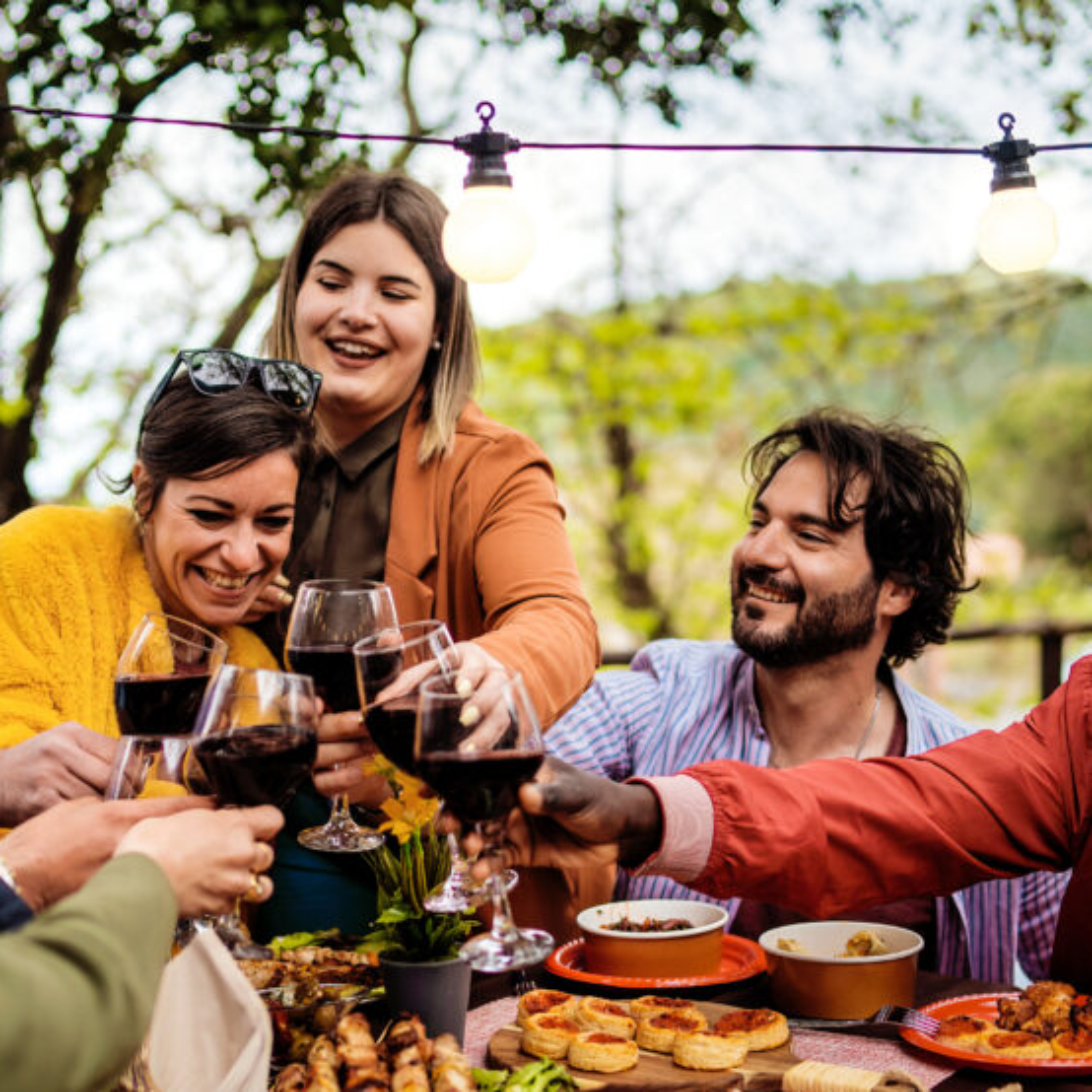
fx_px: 1963
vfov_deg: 31.1
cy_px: 594
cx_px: 390
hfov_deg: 30.9
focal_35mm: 55
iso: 125
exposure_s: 1/320
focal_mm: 35
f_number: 1.8
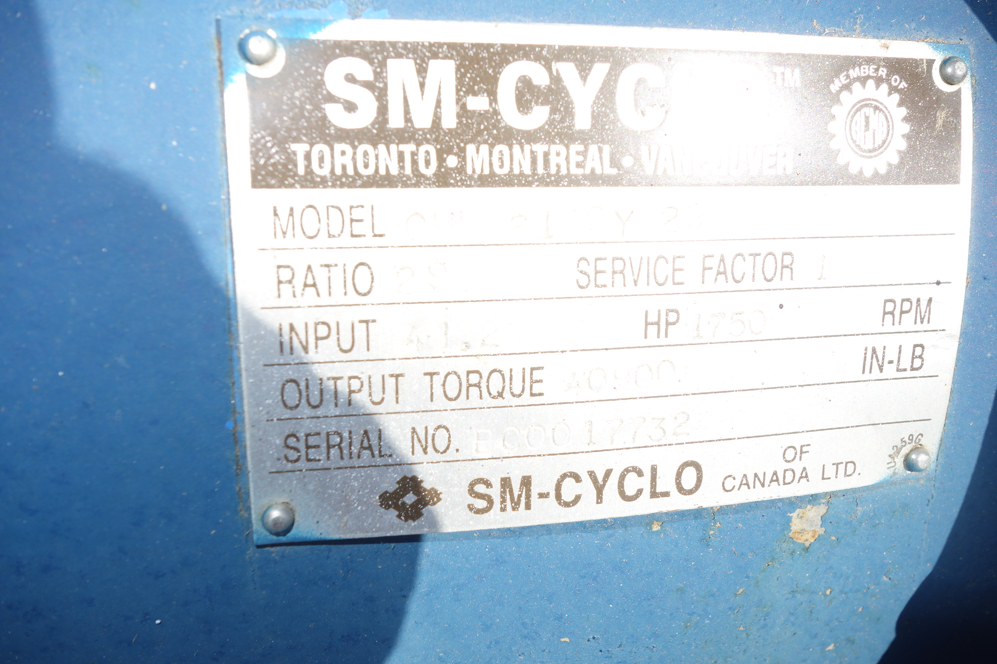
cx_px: 498
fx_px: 886
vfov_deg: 41.1
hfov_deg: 58.7
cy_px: 332
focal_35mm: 32
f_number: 5.6
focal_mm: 11.89
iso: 125
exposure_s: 1/500
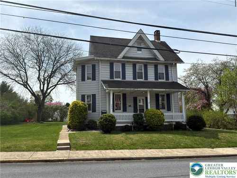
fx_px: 192
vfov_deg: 49.7
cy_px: 89
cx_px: 118
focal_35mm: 28
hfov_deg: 63.4
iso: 25
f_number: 1.8
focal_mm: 3
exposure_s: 1/2667
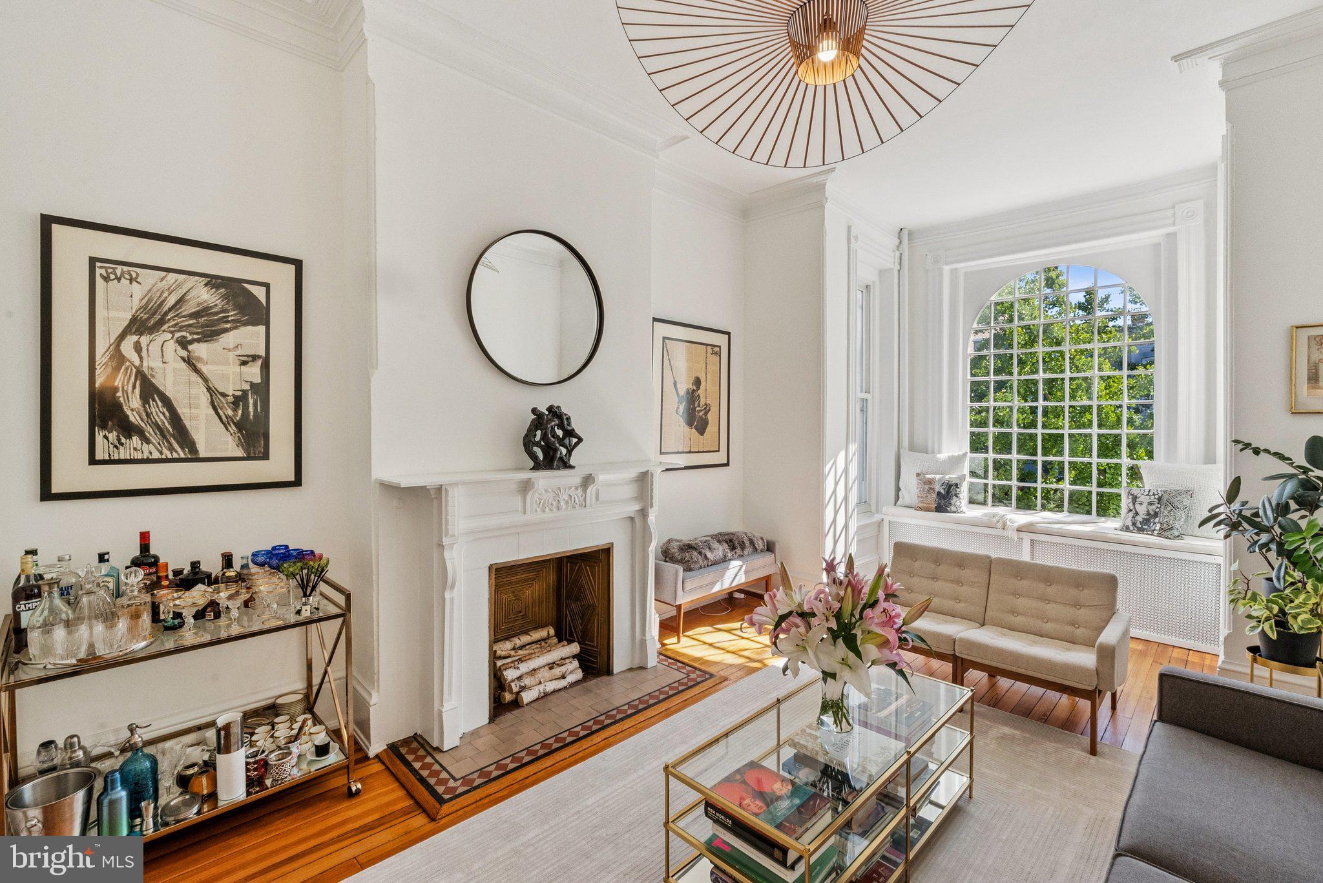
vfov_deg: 73.8
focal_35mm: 16
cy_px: 442
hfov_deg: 96.7
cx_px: 662
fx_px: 588
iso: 2500
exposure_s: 1/125
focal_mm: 16
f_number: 16
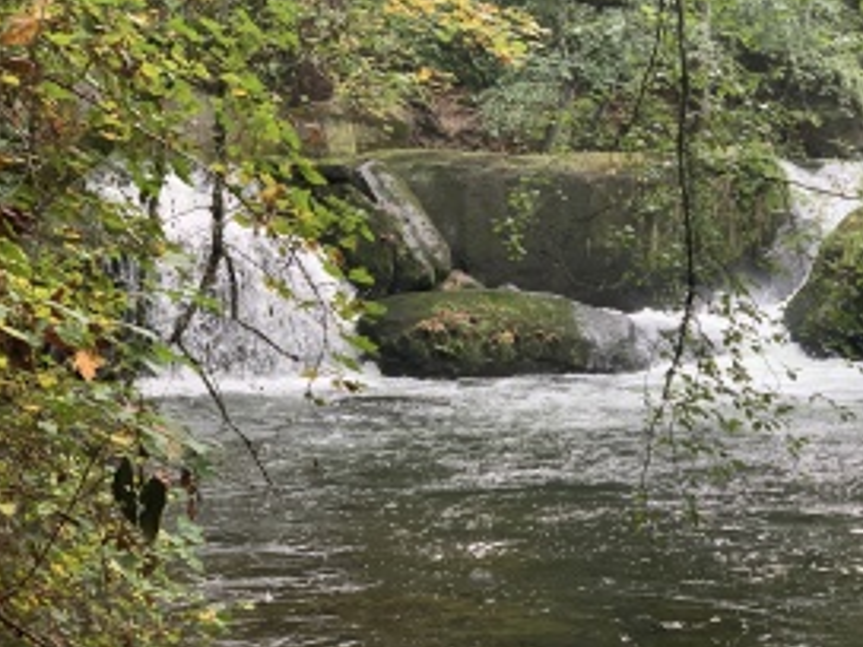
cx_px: 543
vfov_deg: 21.0
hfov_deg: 27.7
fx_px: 1745
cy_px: 270
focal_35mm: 70
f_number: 2.4
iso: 125
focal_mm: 6
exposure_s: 1/112
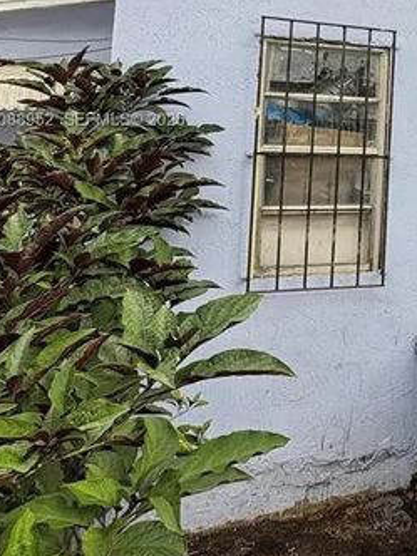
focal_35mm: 36
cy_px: 121
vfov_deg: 48.8
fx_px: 578
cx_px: 501
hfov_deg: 32.7
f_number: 2.2
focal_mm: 2.22
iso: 32
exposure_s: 1/99
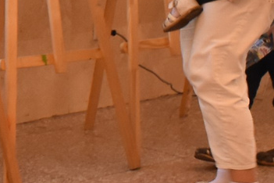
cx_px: -343
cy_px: -105
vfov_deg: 6.9
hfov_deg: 9.5
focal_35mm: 197
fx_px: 1499
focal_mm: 18
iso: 800
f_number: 4.5
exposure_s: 1/80
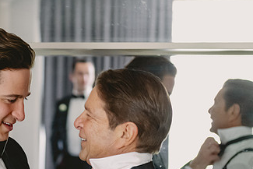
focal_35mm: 136
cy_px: 133
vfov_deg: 10.1
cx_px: 47
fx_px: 956
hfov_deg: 15.0
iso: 3200
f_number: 2.8
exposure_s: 1/320
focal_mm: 70
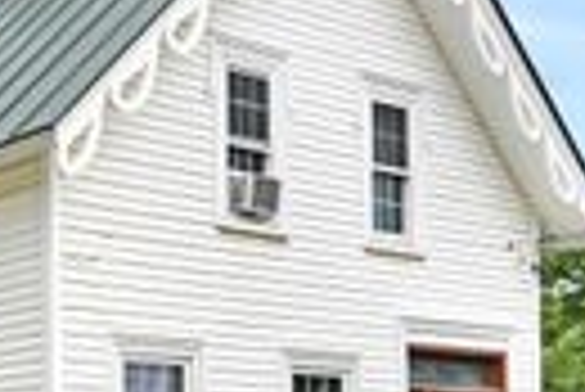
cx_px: -238
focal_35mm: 75
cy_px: 286
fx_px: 1219
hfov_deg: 23.0
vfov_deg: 18.2
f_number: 14
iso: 100
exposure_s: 1/20
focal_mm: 19.5
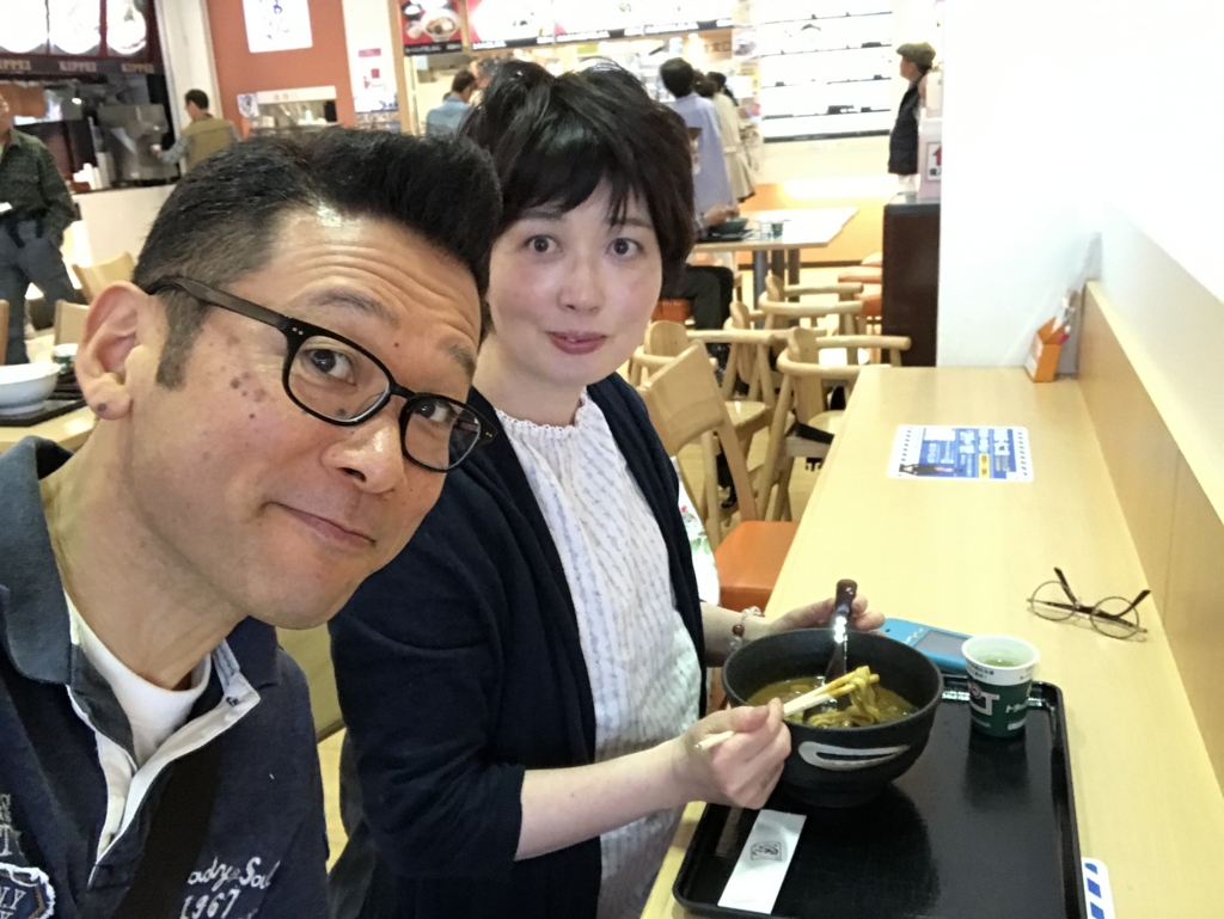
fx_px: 1132
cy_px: 460
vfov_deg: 44.2
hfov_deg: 56.8
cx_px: 612
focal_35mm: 32
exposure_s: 1/30
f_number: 2.2
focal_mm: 2.87
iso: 200
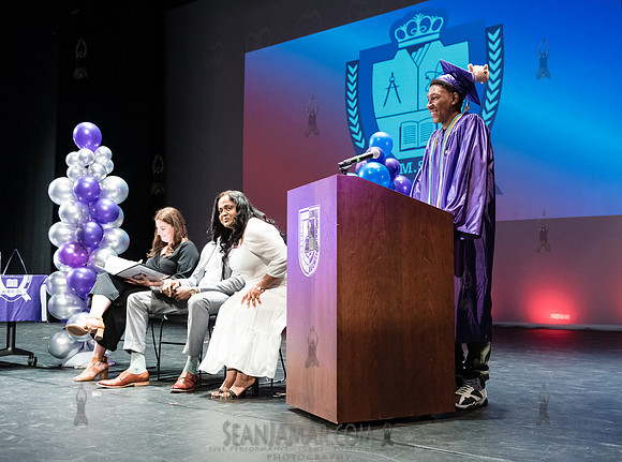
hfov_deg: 48.0
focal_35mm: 39
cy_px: 229
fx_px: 695
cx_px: 371
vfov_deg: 36.8
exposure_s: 1/160
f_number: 3.5
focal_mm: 32
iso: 3200
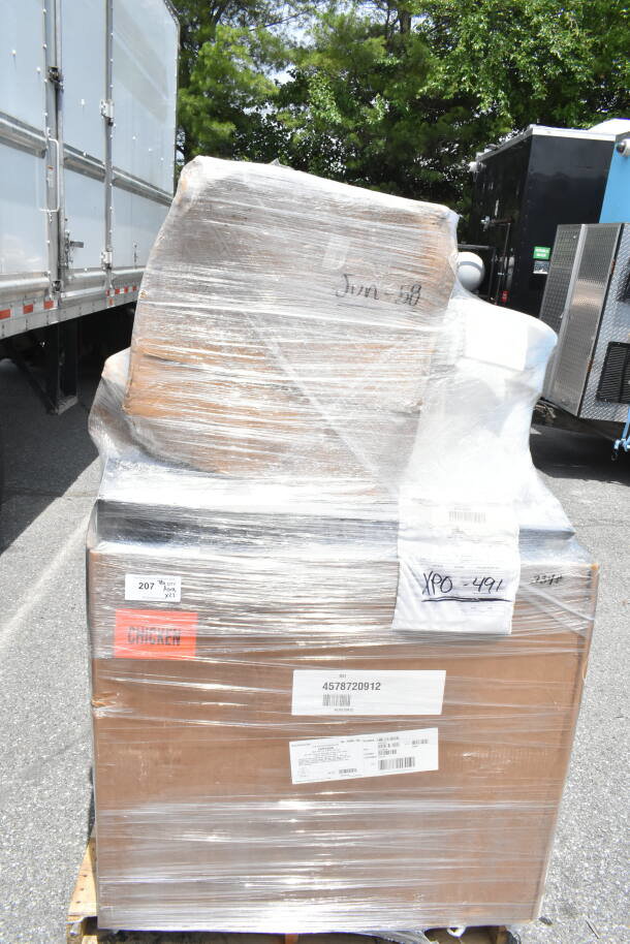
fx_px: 708
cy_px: 472
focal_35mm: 27
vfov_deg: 67.4
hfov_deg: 48.0
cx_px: 315
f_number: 14
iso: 1600
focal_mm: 18
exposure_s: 1/800
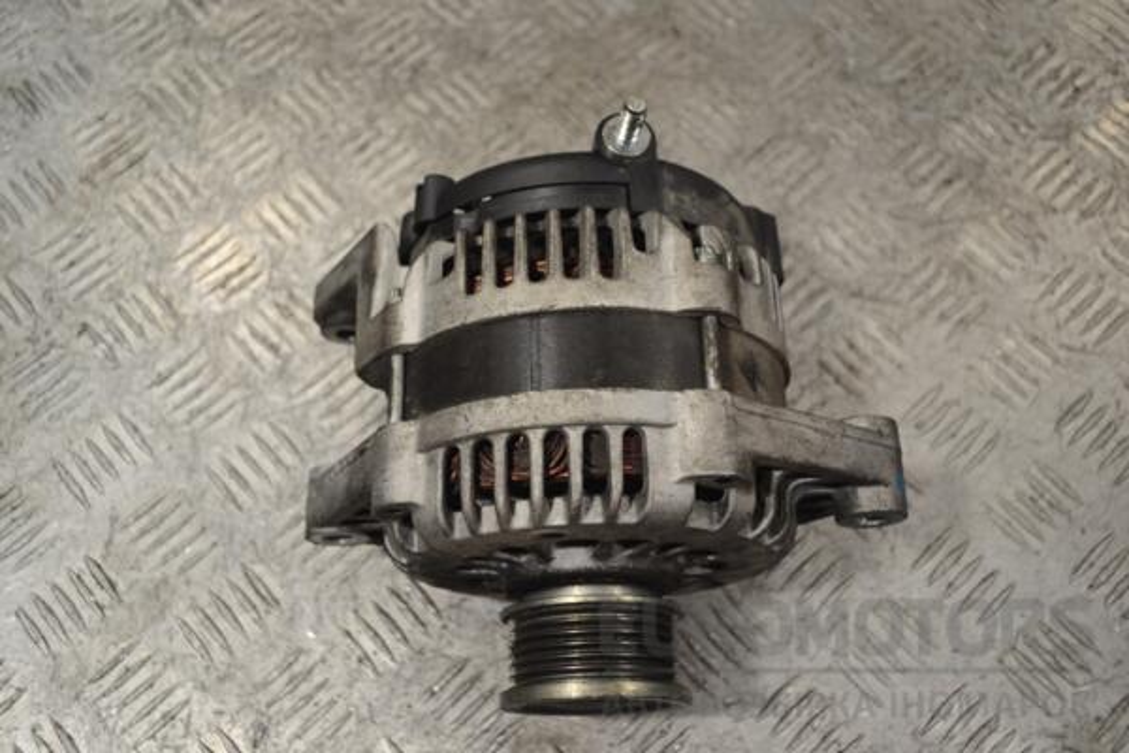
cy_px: 376
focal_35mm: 36
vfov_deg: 36.9
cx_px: 564
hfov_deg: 53.1
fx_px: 1129
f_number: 4
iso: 100
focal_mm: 24
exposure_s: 1/40
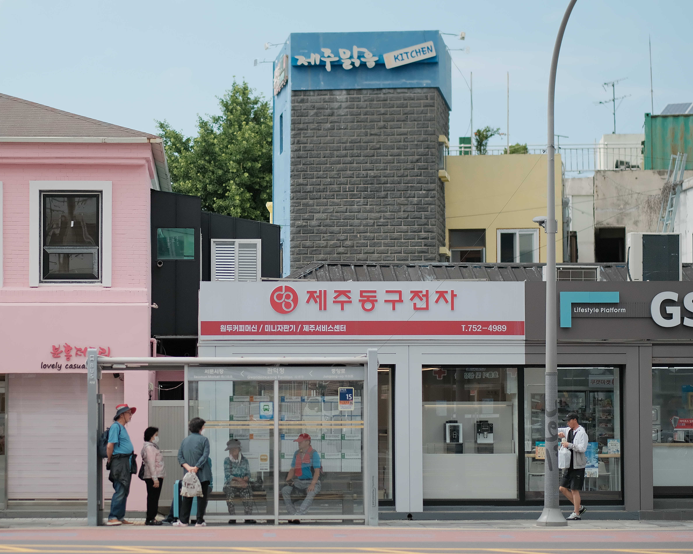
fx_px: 2113
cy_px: 269
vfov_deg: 15.0
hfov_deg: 18.6
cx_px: 263
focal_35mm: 103
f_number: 1.4
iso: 640
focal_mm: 56
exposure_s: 1/20000
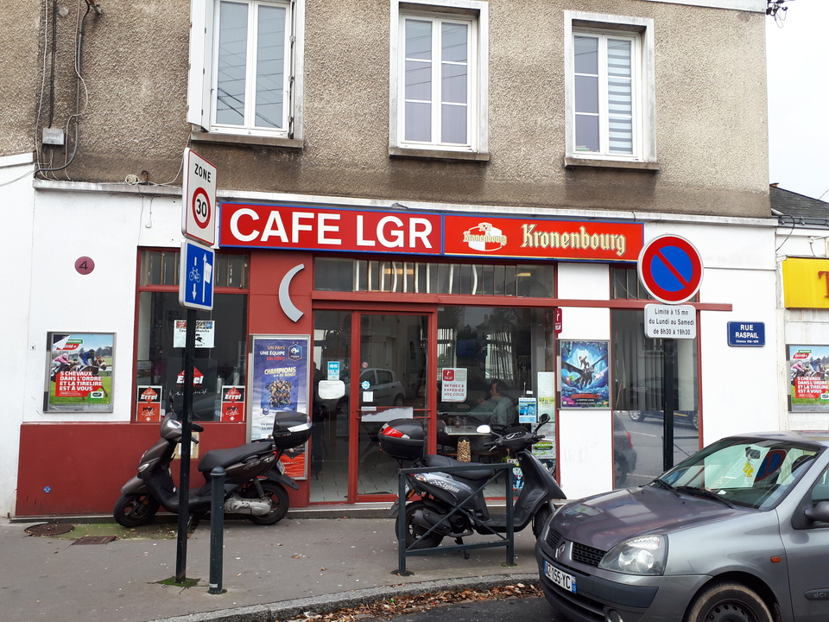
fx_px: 647
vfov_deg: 51.4
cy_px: 311
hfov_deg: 65.3
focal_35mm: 27
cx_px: 414
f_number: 1.9
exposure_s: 1/163
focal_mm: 3.6
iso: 40
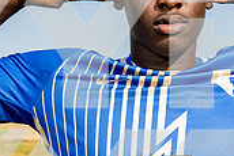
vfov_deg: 9.3
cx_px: 143
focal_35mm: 148
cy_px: 37
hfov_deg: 13.8
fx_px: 963
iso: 50
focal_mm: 44
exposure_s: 1/125
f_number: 7.1
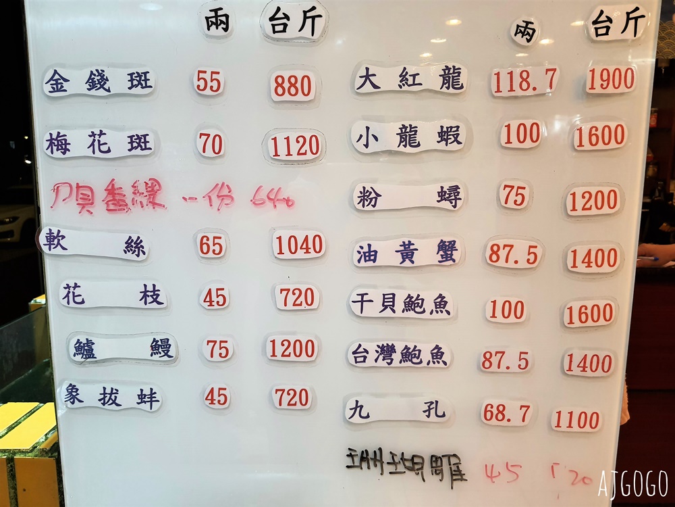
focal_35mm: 26
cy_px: 254
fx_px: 507
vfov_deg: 53.1
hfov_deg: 67.3
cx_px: 338
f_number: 1.7
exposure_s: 1/120
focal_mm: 4.32
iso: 200
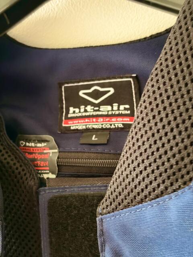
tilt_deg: -8.1
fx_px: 387
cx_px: 96
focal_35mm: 52
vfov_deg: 36.8
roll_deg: +2.6
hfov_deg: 28.0
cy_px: 128
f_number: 1.6
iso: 400
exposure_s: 1/20
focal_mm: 5.96
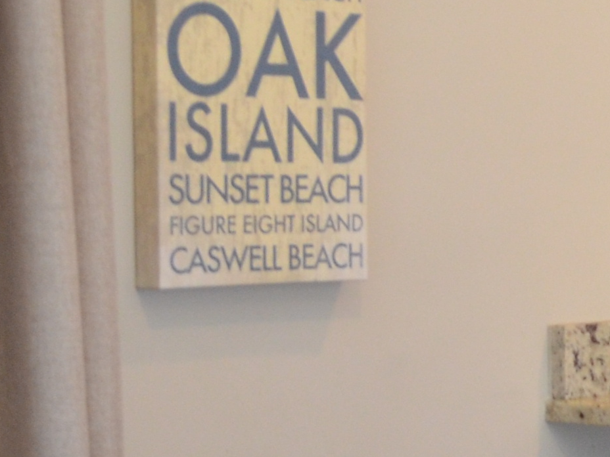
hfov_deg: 10.5
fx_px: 2829
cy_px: 324
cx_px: 1486
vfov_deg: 9.2
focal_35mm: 161
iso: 800
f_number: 4
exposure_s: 1/60
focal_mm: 21
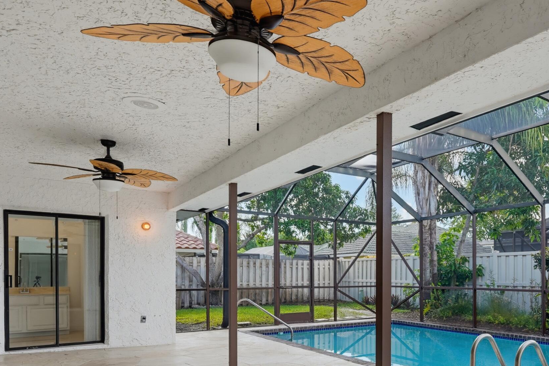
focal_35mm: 29
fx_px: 442
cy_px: 279
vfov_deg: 43.4
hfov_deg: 60.0
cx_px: 415
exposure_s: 1/160
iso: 800
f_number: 6.3
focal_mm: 16
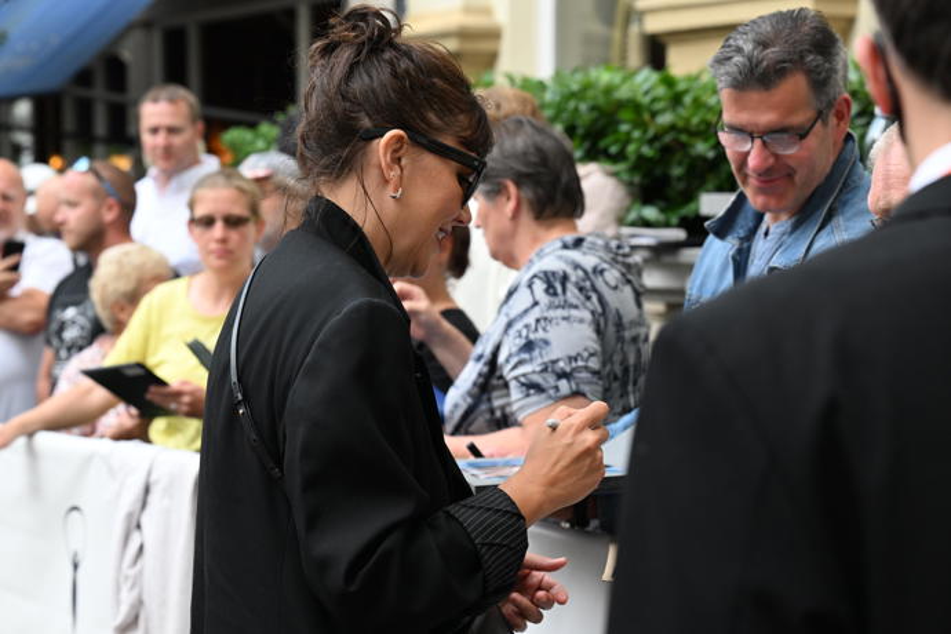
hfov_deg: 28.8
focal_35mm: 70
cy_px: 317
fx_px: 1849
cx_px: 476
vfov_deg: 19.5
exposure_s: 1/1000
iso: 1600
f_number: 5
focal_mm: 70
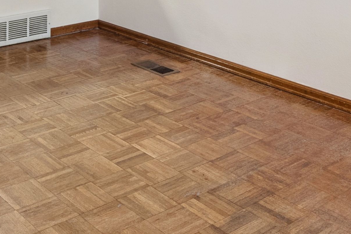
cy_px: -132
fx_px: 615
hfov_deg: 31.7
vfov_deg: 18.7
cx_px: 128
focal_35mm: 63
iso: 250
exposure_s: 1/10
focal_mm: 18
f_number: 9
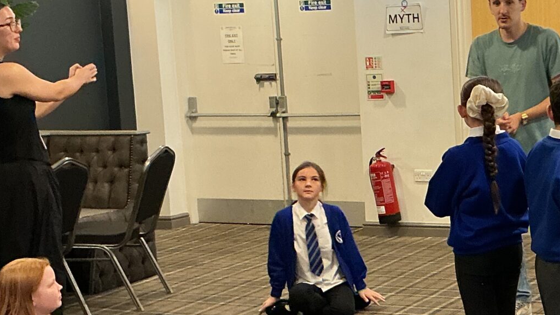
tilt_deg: -7.9
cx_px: 570
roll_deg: +1.3
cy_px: 166
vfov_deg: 15.3
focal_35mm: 79
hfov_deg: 25.4
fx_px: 1173
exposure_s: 1/50
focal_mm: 3
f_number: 1.8
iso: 160
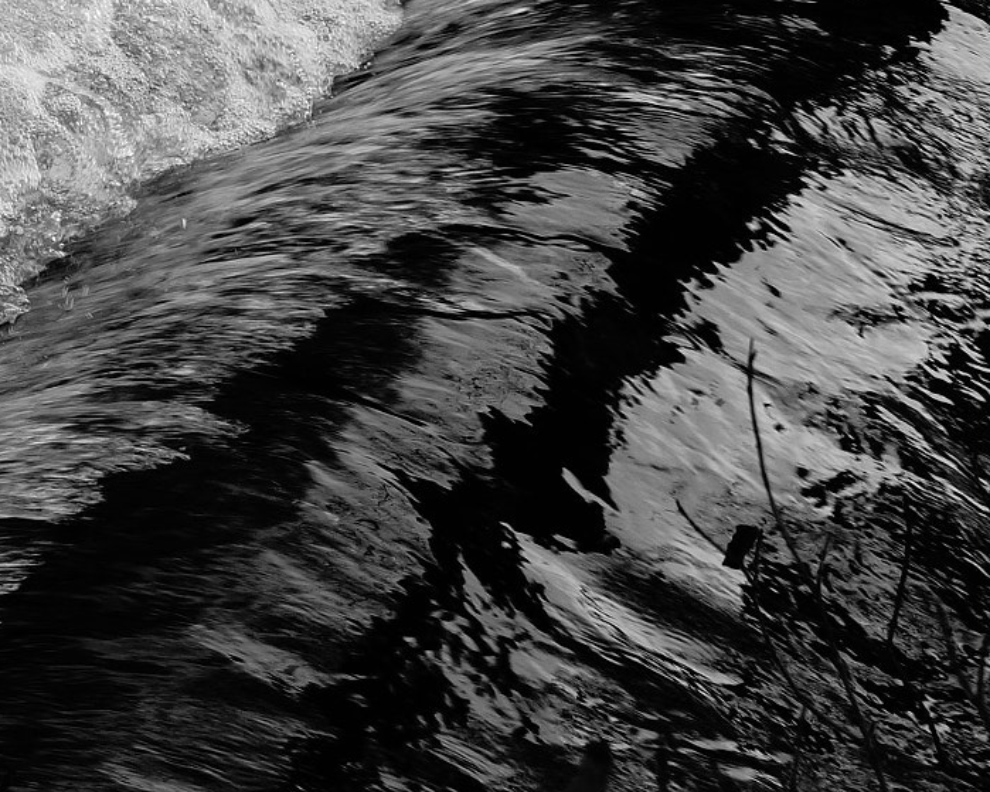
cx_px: 278
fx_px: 5188
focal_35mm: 177
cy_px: 168
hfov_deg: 10.9
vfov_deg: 8.7
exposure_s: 1/125
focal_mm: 55
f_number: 8
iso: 100
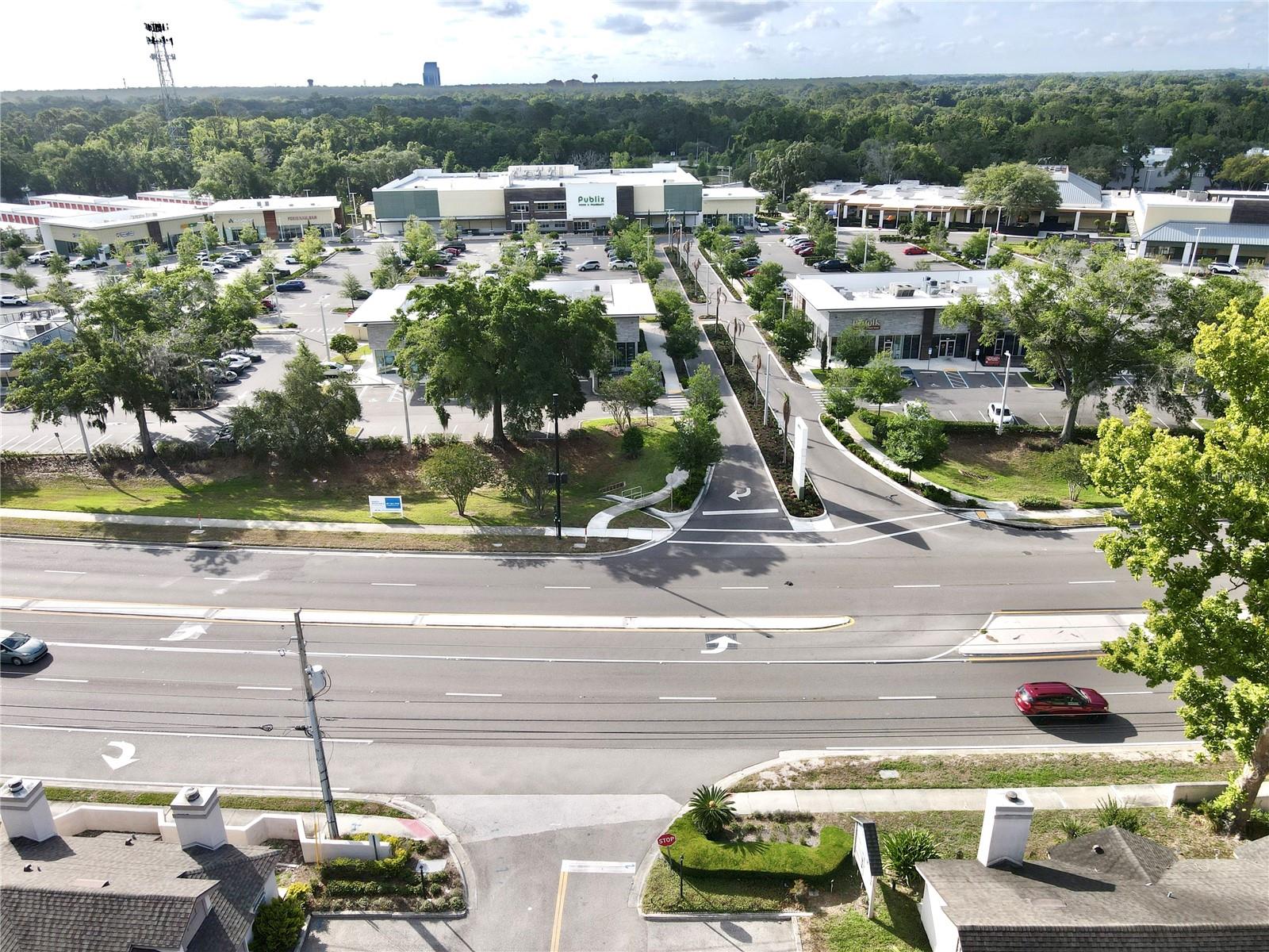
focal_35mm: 24
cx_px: 634
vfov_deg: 56.8
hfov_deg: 71.6
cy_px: 476
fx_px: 880
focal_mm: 4.5
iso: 100
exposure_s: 1/500
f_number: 2.8
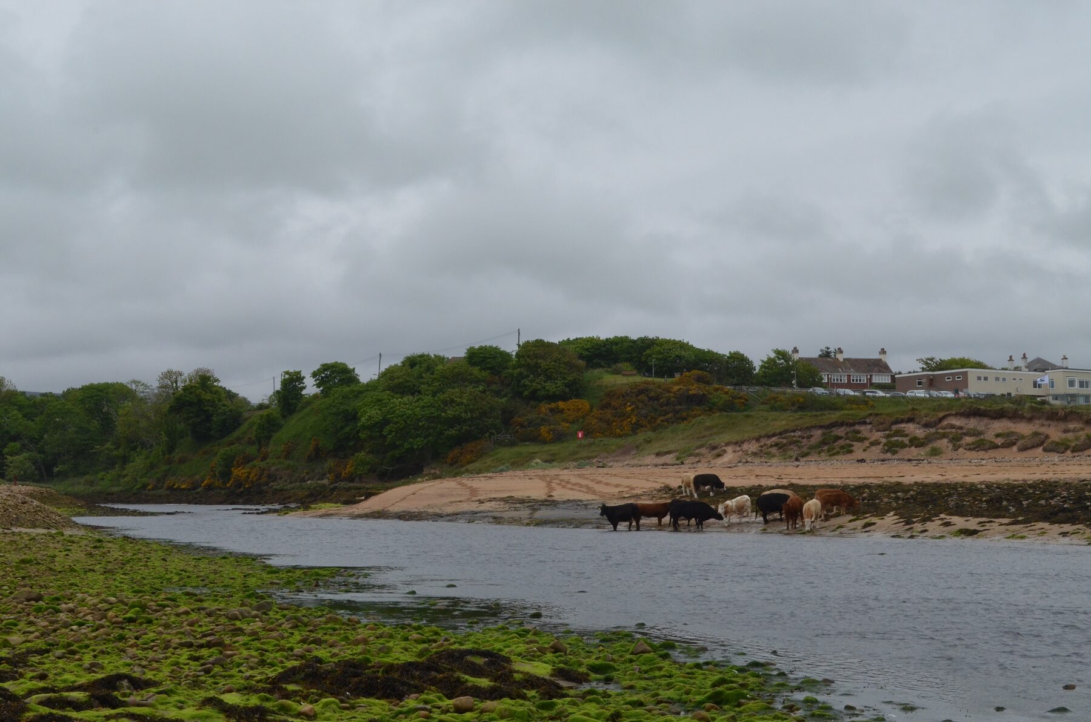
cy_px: 361
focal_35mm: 52
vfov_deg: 25.6
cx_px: 546
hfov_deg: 37.9
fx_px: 1588
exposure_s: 1/400
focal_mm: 35
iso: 800
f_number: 13
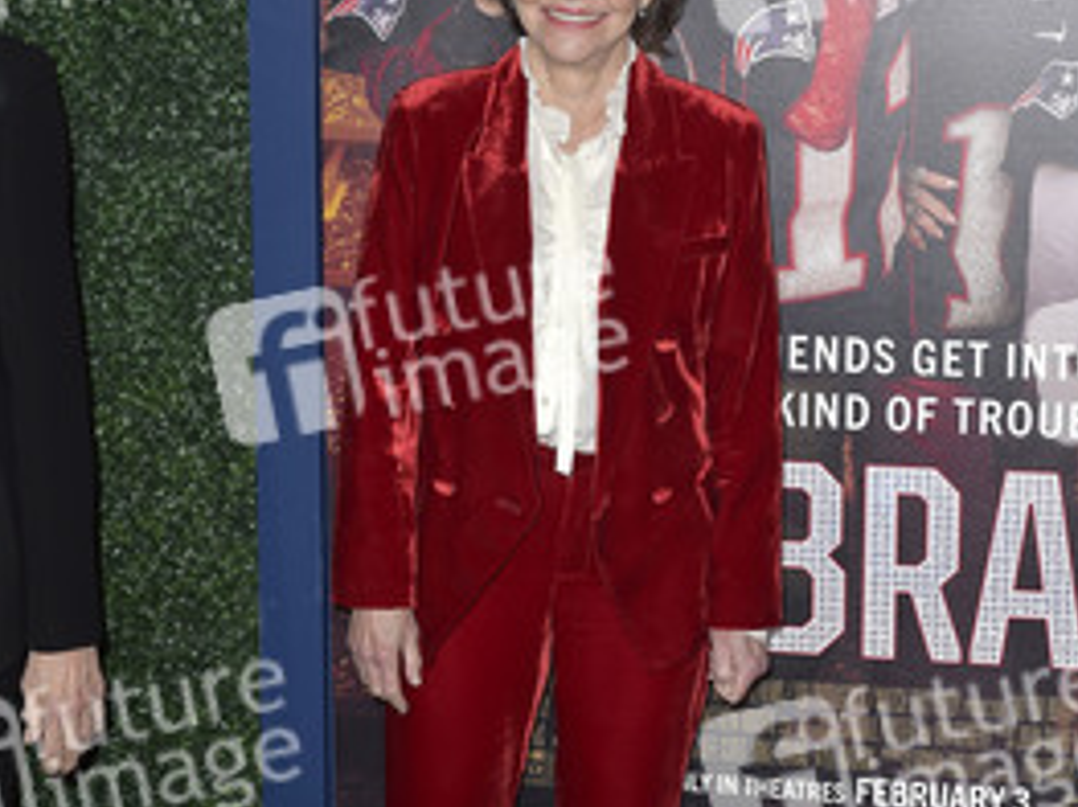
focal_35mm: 85
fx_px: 2646
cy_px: 553
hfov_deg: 23.0
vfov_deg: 17.3
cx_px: 539
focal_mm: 58
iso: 400
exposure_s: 1/250
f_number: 6.3
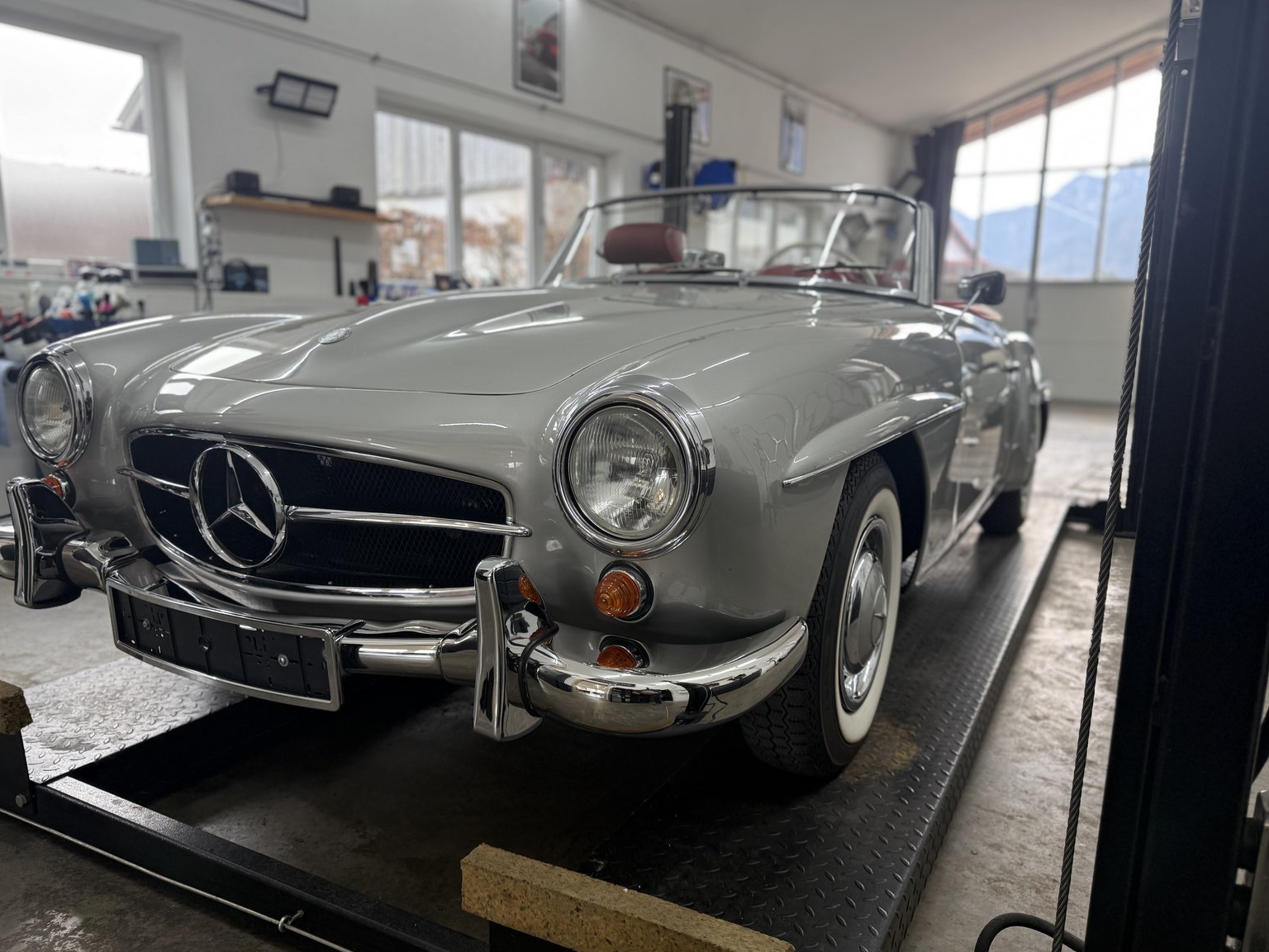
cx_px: 639
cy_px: 490
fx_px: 916
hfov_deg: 69.4
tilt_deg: -10.2
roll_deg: -1.1
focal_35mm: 25
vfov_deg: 54.9
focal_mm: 6.76
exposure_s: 1/100
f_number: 1.78
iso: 80
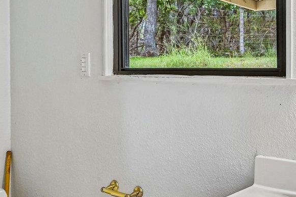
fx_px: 436
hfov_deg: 37.1
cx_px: 200
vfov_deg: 25.3
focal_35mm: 53
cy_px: 59
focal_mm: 15
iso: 800
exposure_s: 1/50
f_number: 8
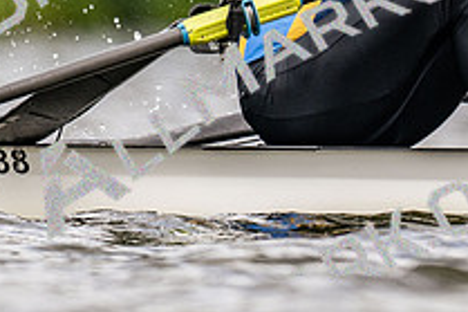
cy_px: -108
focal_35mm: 2495
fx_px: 32409
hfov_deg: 0.8
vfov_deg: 0.6
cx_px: 493
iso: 640
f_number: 4
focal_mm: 600
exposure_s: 1/2500
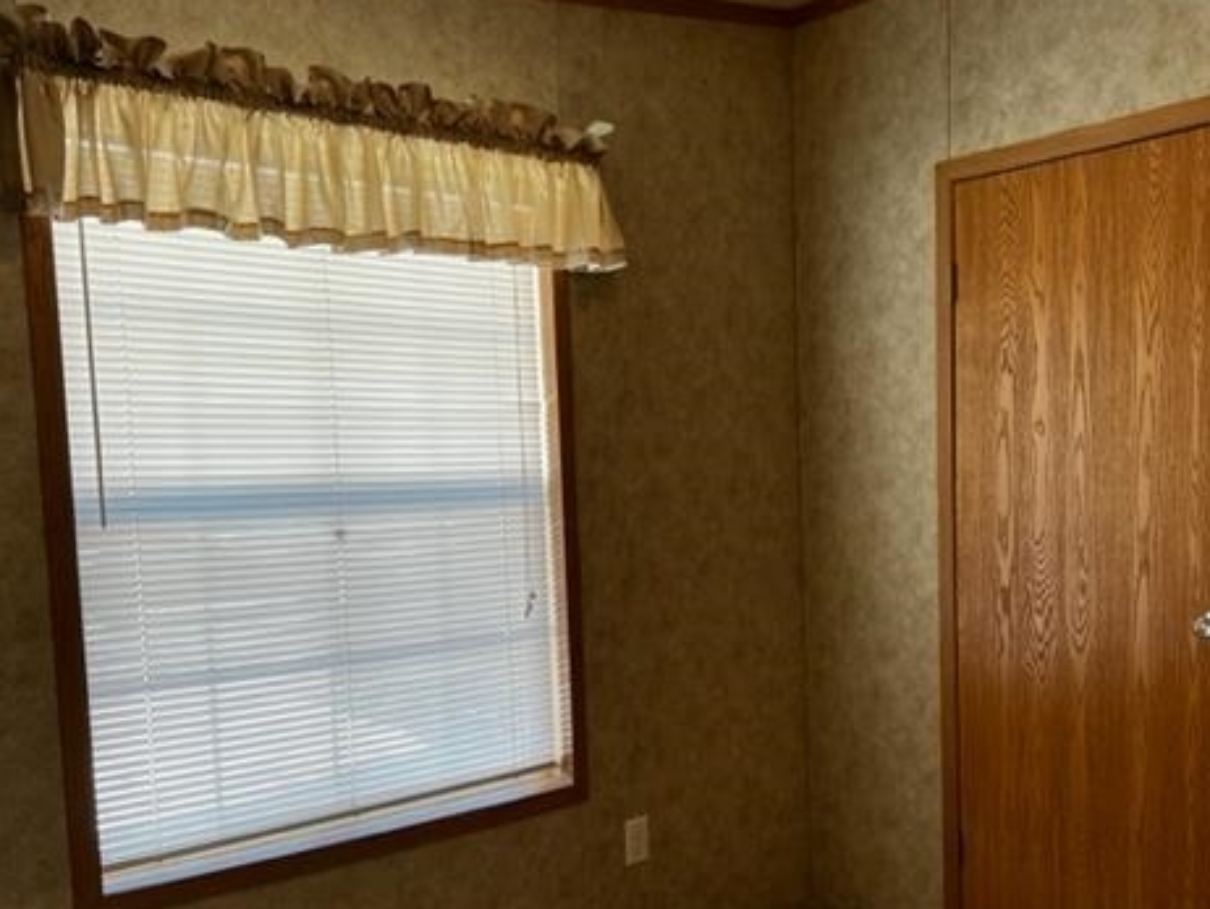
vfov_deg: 39.5
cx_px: 665
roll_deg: +1.3
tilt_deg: -5.7
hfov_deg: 51.2
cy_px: 558
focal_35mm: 36
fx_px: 1259
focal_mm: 5.7
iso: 40
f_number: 1.5
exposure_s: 1/120
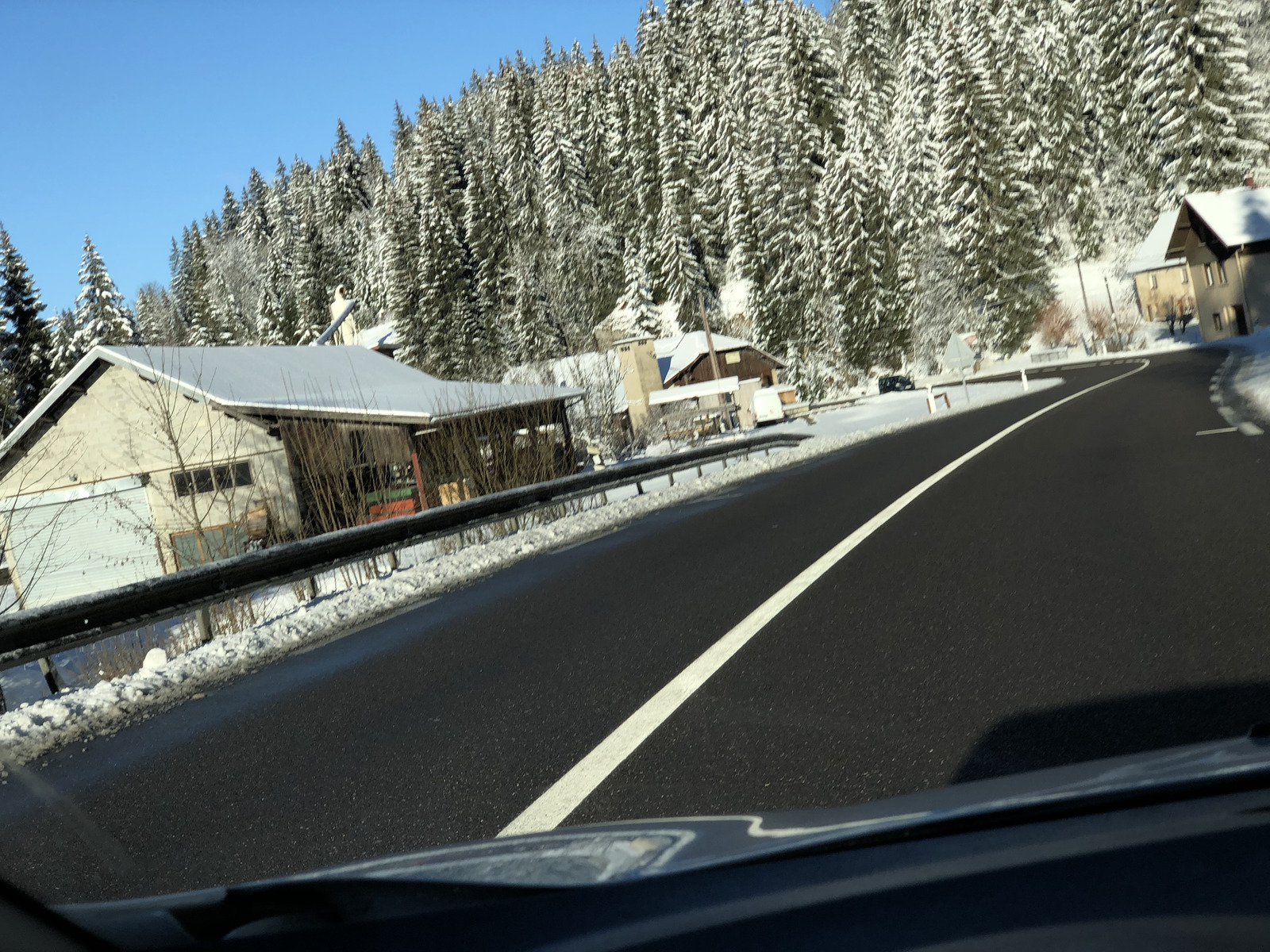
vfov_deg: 28.0
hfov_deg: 36.8
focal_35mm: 52
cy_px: 476
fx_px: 1908
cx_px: 635
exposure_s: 1/991
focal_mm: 6
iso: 16
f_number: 2.4
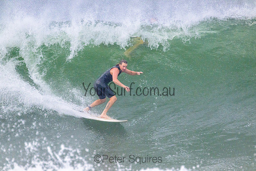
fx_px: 5690
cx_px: 128
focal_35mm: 800
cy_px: 86
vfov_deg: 1.7
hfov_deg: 2.6
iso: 5000
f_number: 11
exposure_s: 1/3200
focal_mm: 800
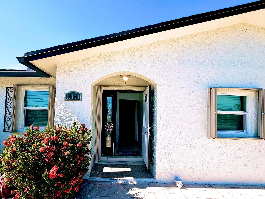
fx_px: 122
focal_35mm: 16
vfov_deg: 77.8
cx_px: 118
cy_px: 112
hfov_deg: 94.1
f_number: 2.2
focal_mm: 2.22
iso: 25
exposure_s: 1/770
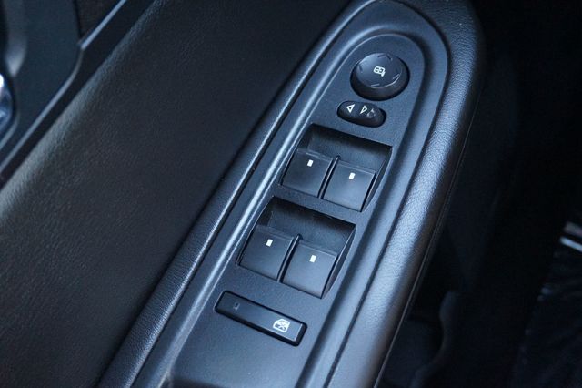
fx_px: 606
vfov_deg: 35.5
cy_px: 194
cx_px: 291
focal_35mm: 38
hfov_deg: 51.3
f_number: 4.5
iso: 3200
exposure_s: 1/50
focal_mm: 25
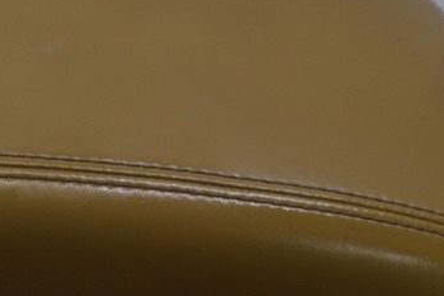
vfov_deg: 17.2
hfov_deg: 24.6
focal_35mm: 79
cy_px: 91
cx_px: 13
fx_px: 974
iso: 400
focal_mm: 18
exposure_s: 1/30
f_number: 5.6
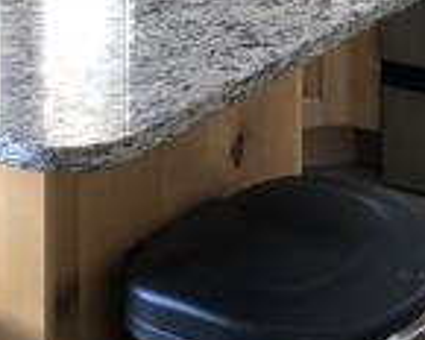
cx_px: 152
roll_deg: -0.8
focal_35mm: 121
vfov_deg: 11.6
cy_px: -319
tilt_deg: -3.8
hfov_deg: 15.9
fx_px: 1522
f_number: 1.8
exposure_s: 1/20
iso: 40
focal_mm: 4
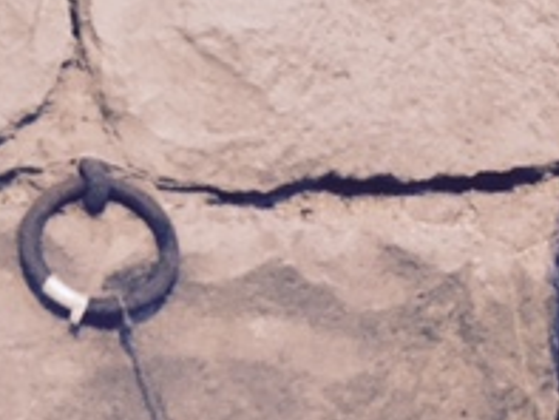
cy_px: 448
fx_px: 1519
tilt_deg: -9.6
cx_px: 868
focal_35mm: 94
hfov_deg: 18.2
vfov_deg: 15.4
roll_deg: -1.6
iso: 500
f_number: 2.2
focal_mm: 4.15
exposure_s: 1/15
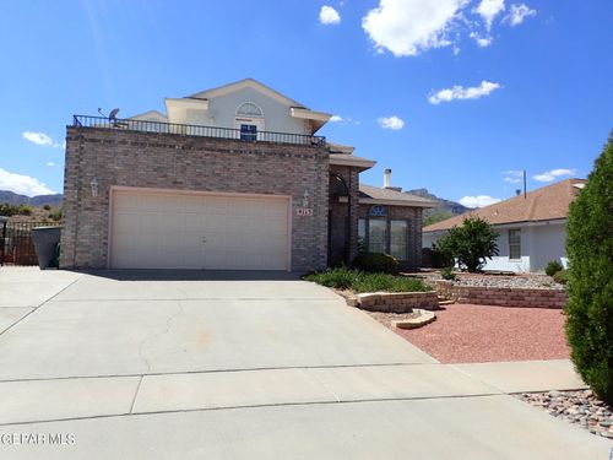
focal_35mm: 25
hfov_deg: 69.4
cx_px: 306
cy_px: 230
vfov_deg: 54.9
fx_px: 443
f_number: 8
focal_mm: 4.5
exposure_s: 1/200
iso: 100
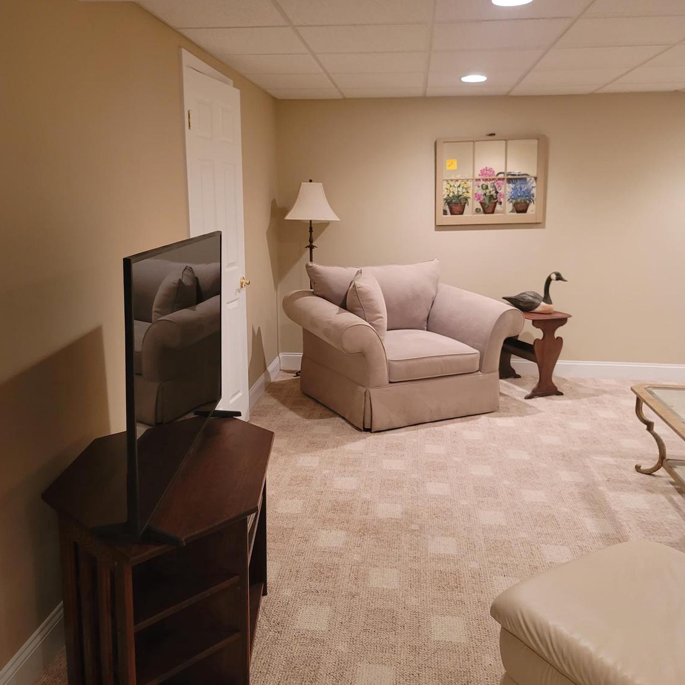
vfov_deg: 54.0
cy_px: 316
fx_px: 672
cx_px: 342
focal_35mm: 30
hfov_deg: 54.0
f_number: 1.8
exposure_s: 1/40
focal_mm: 7
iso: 400
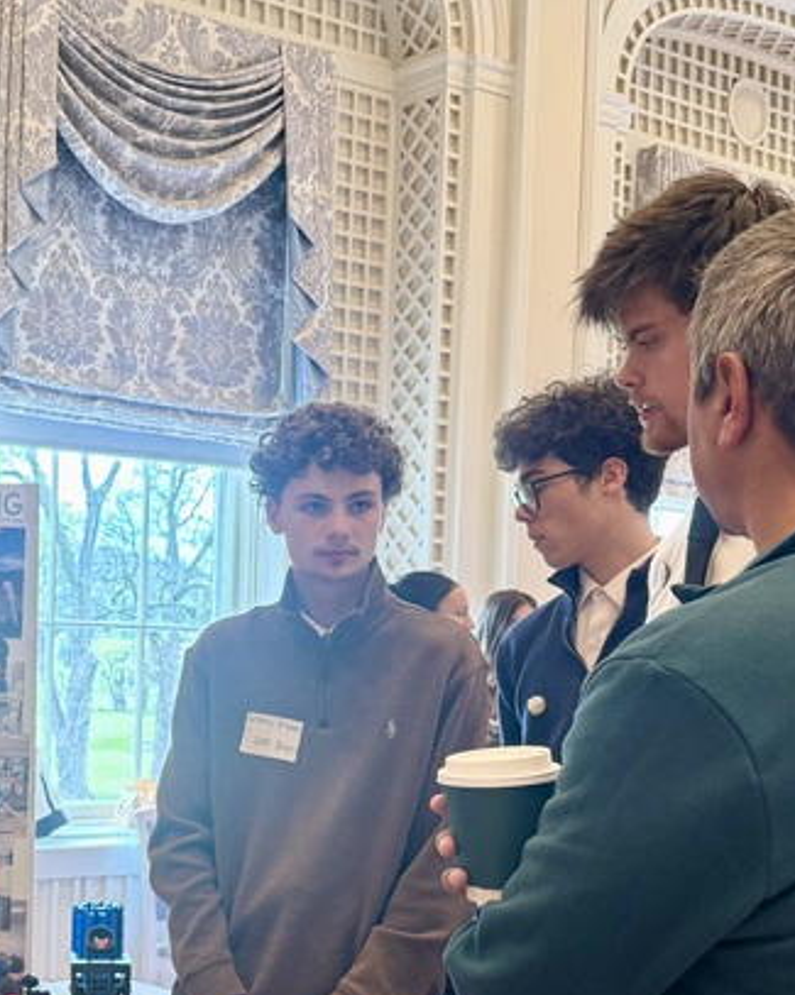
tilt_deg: -1.4
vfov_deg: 31.6
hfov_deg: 24.9
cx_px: 59
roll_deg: -1.0
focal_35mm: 59
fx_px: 1737
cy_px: 699
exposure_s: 1/60
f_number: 1.78
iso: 200
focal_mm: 6.76
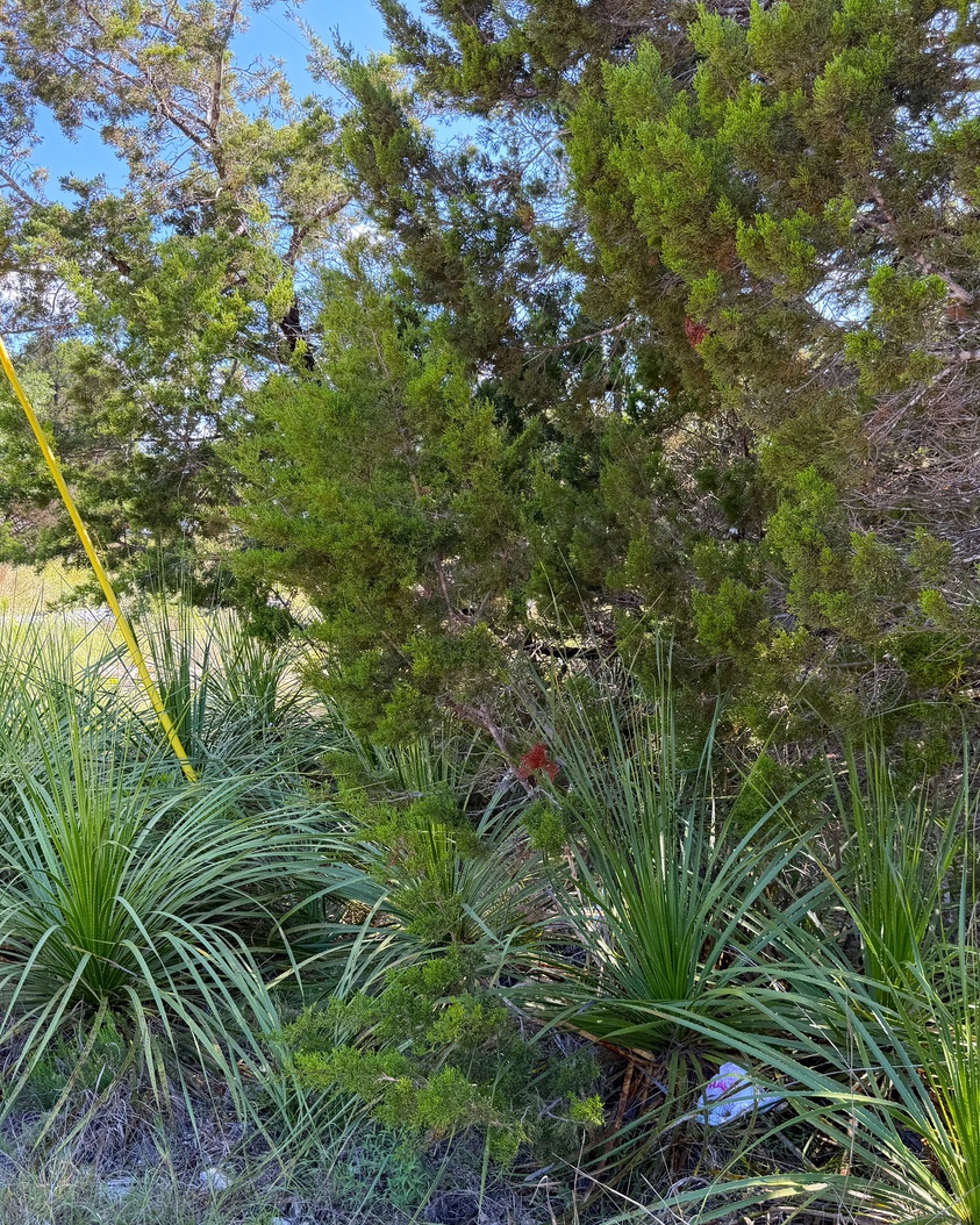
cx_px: 494
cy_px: 623
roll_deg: +1.6
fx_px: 1160
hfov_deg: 45.8
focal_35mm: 32
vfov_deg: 55.7
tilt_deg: -4.7
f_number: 1.78
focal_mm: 6.76
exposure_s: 1/303
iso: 80
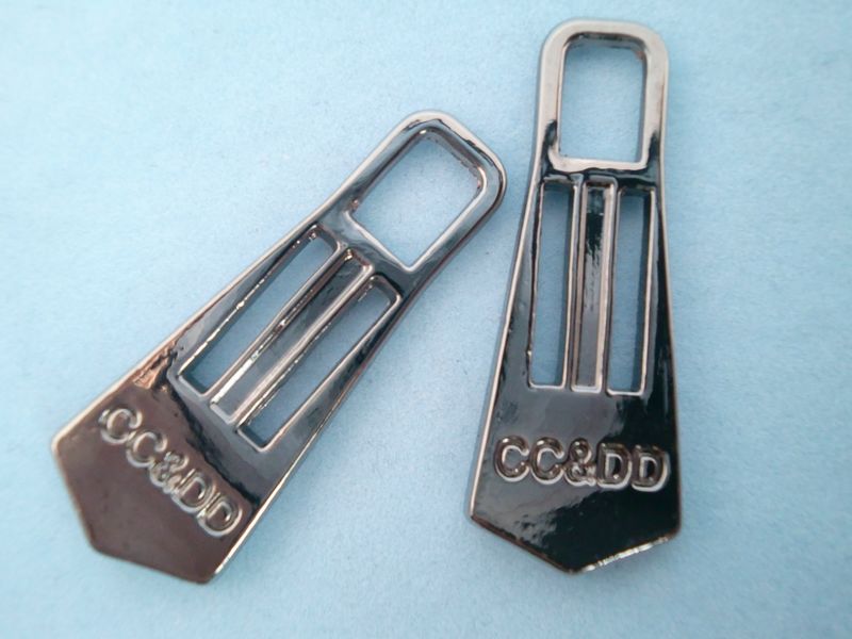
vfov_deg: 41.8
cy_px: 320
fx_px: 837
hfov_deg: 54.0
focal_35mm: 34
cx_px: 426
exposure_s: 1/80
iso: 400
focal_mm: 5.58
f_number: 2.8
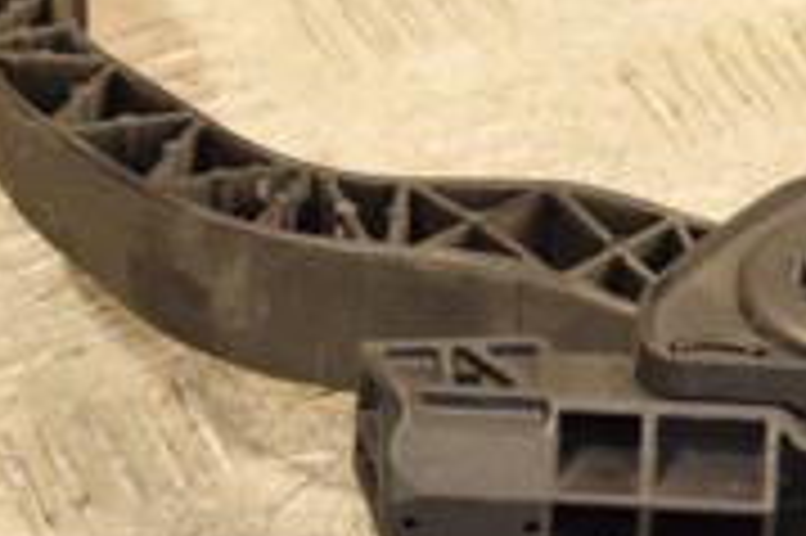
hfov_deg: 8.5
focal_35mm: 242
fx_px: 5413
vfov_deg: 5.7
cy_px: 90
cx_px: 756
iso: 800
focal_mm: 48
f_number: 5
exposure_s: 1/200
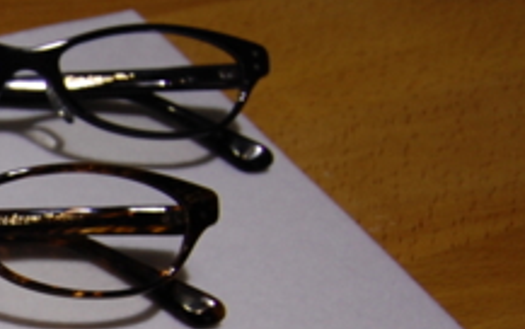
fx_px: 1289
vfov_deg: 14.3
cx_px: -237
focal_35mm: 90
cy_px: 353
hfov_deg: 20.2
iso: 400
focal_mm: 20
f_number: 7.1
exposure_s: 1/160
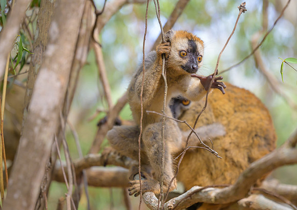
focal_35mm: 126
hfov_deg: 15.9
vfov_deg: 11.3
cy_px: 87
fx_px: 1062
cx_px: 145
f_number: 2.8
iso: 1000
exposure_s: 1/1000
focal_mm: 79
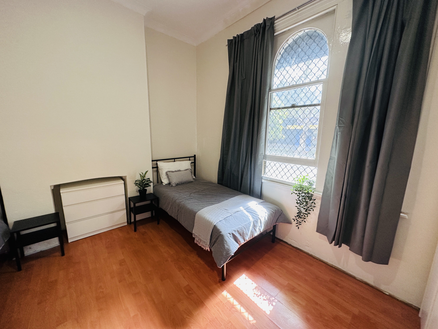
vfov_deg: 85.7
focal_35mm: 14
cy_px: 164
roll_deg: -1.9
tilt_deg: -11.0
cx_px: 219
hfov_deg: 102.1
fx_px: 177
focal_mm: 2.22
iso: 160
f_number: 2.2
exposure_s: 1/100
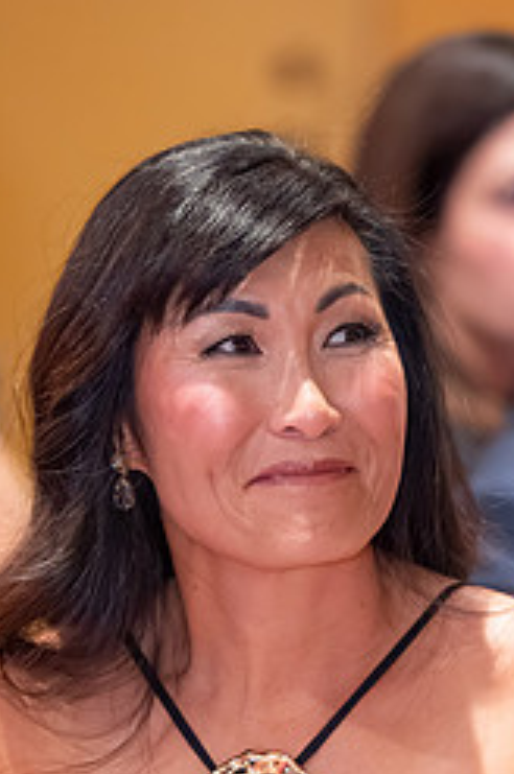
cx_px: 353
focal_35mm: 364
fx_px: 7817
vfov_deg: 5.7
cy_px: 627
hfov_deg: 3.8
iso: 8000
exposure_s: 1/125
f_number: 3.2
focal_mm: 200
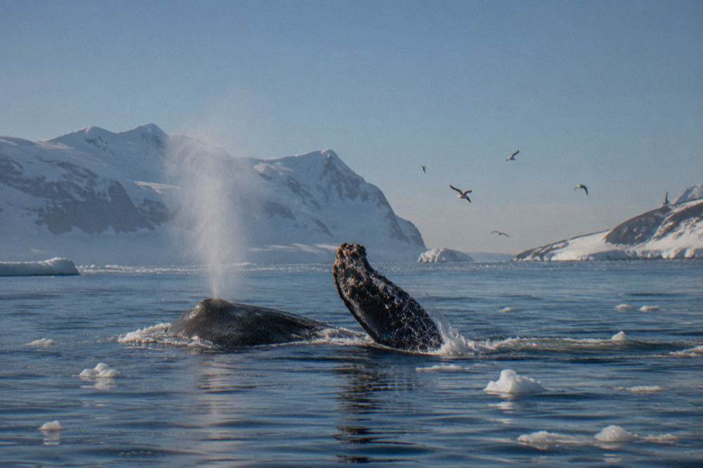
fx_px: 781
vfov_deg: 33.4
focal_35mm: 40
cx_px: 352
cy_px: 234
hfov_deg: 48.5
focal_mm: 40
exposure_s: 1/500
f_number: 7.1
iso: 500
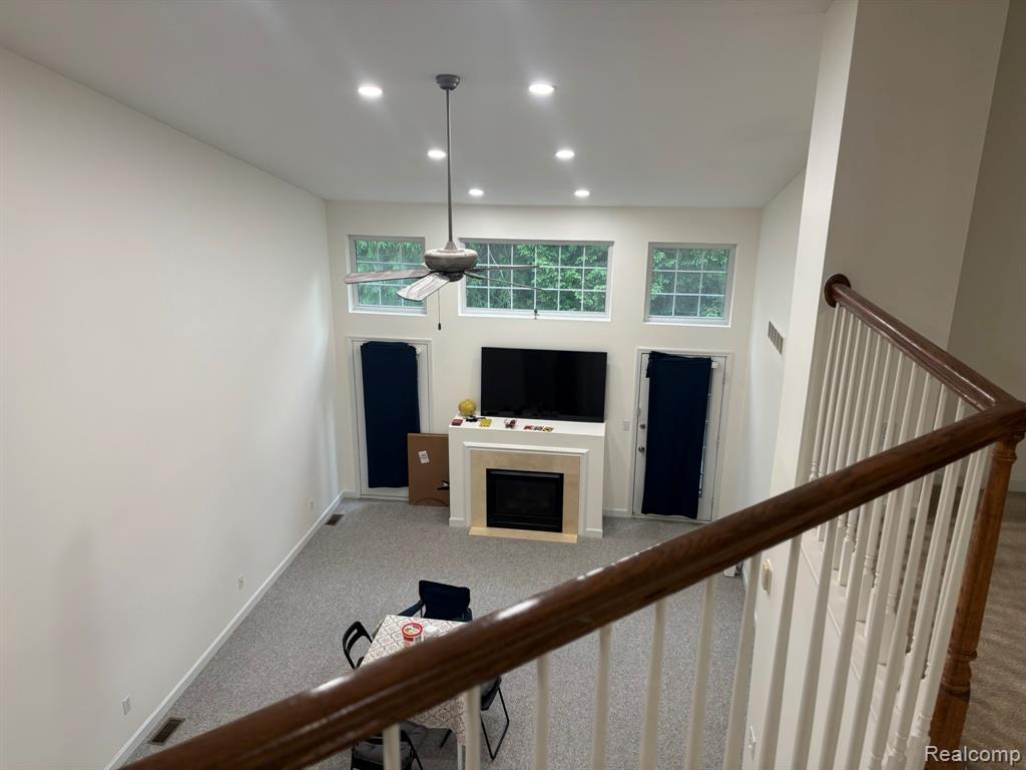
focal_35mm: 26
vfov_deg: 53.1
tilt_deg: -16.9
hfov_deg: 67.3
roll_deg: -1.2
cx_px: 513
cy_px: 385
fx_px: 771
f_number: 1.6
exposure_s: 1/60
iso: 100
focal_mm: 5.96
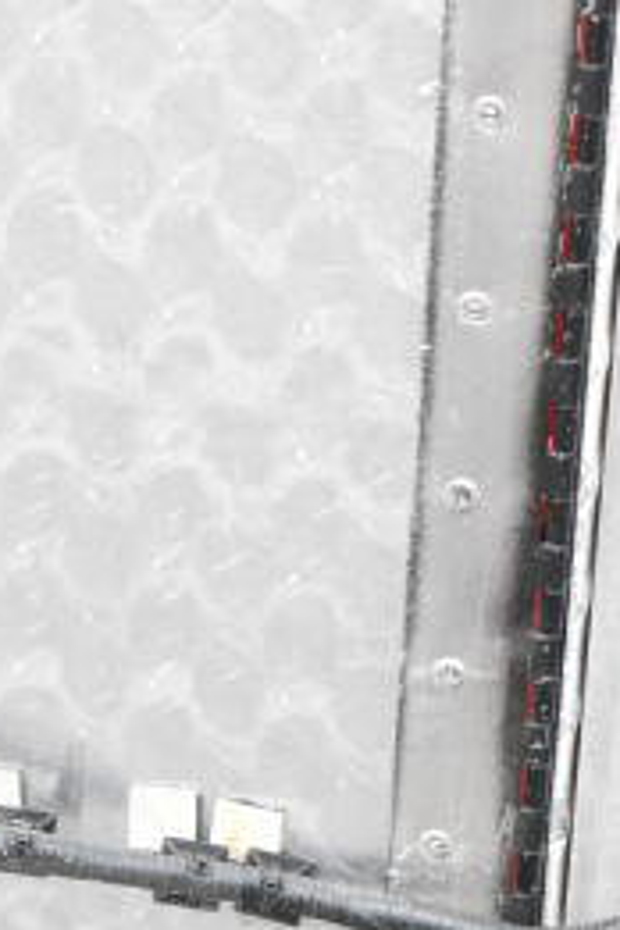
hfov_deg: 9.5
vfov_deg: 14.4
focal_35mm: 142
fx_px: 3662
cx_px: -160
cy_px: 745
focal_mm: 27
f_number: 4
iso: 3600
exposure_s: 1/4000
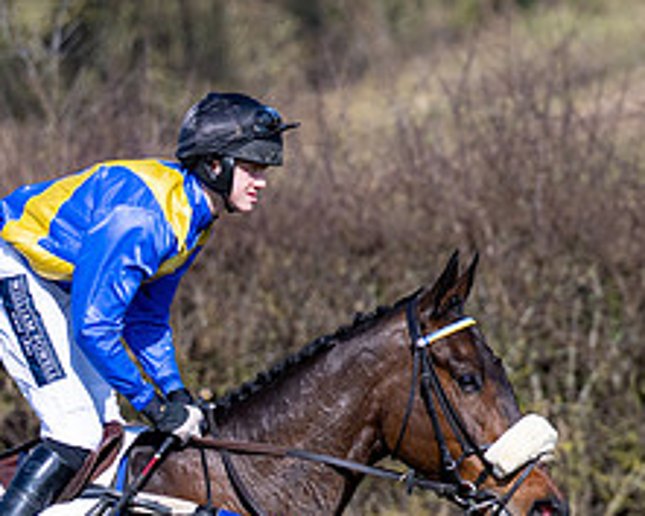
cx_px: 67
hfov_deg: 3.6
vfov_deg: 2.9
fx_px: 10256
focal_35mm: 537
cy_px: 606
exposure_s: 1/5000
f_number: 2.8
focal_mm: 125
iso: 200
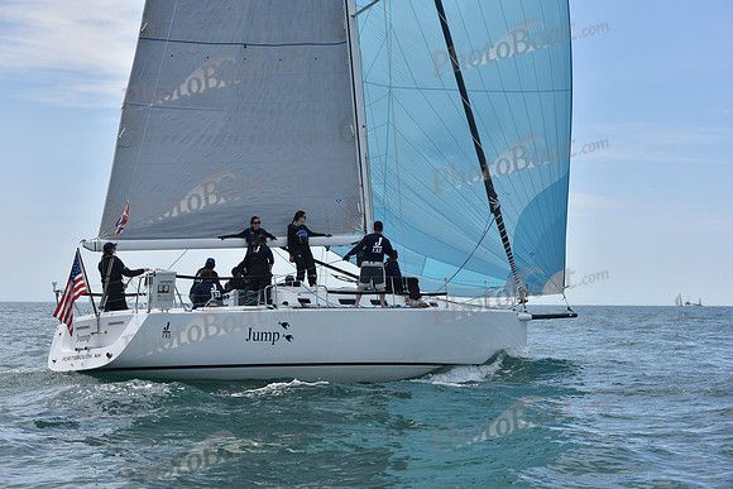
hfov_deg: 28.8
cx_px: 366
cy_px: 244
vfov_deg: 19.5
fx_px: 1426
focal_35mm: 70
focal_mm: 70
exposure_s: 1/1250
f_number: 9
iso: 400
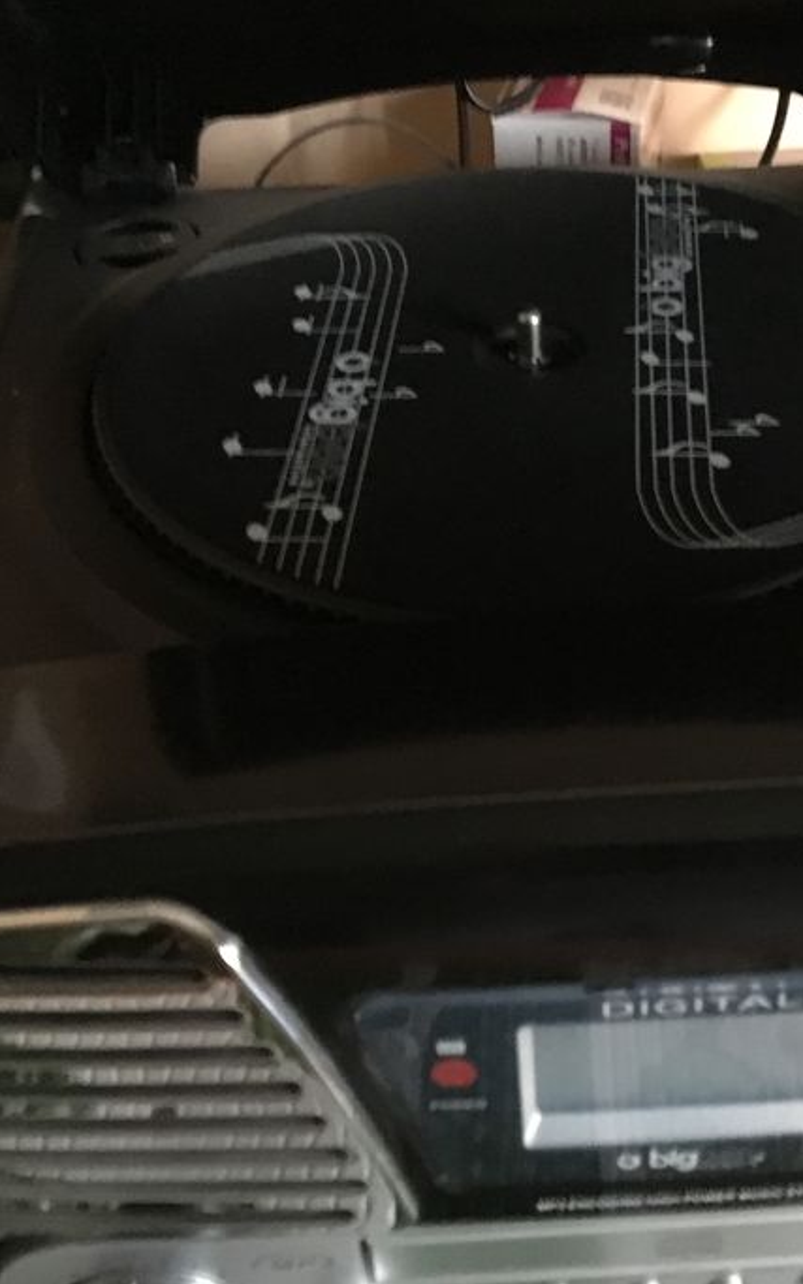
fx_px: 1575
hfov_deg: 28.4
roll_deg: +1.0
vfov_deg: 44.3
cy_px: 609
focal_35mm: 45
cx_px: 549
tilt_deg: -38.2
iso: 1000
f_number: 2.2
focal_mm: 4.15
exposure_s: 1/17
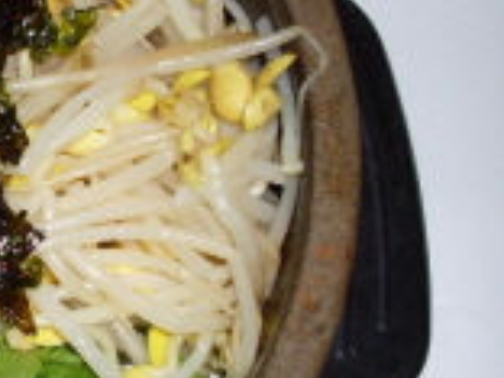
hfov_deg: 15.0
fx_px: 1776
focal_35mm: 122
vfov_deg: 12.1
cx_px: -249
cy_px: 192
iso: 100
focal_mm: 6.3
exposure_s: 1/45
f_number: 2.8
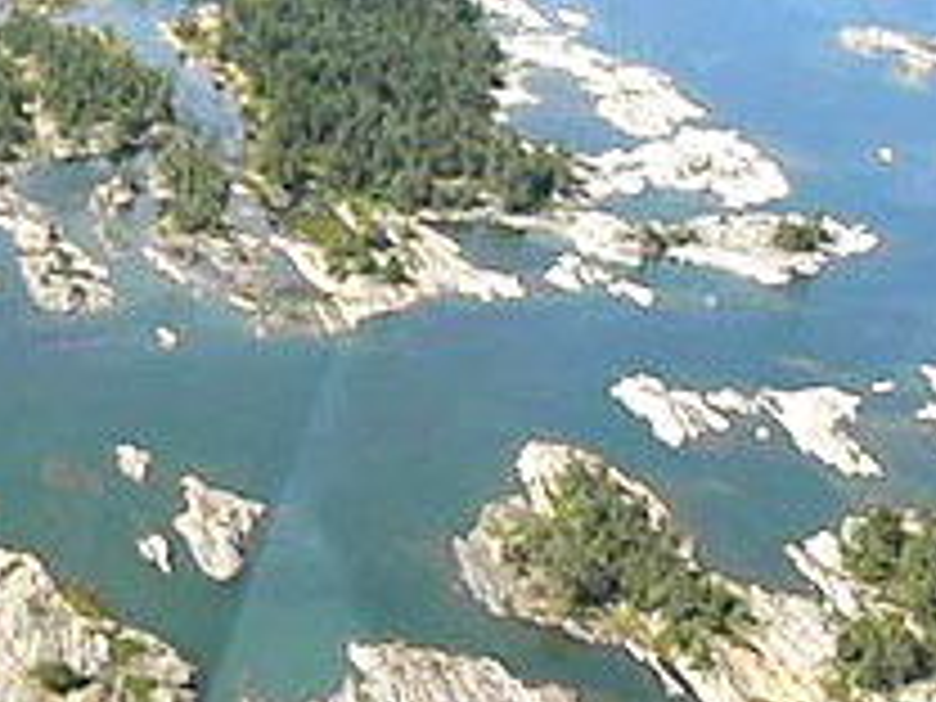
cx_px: 104
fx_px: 2461
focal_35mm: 91
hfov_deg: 21.1
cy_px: 504
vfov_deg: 16.2
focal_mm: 7
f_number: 8
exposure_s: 1/640
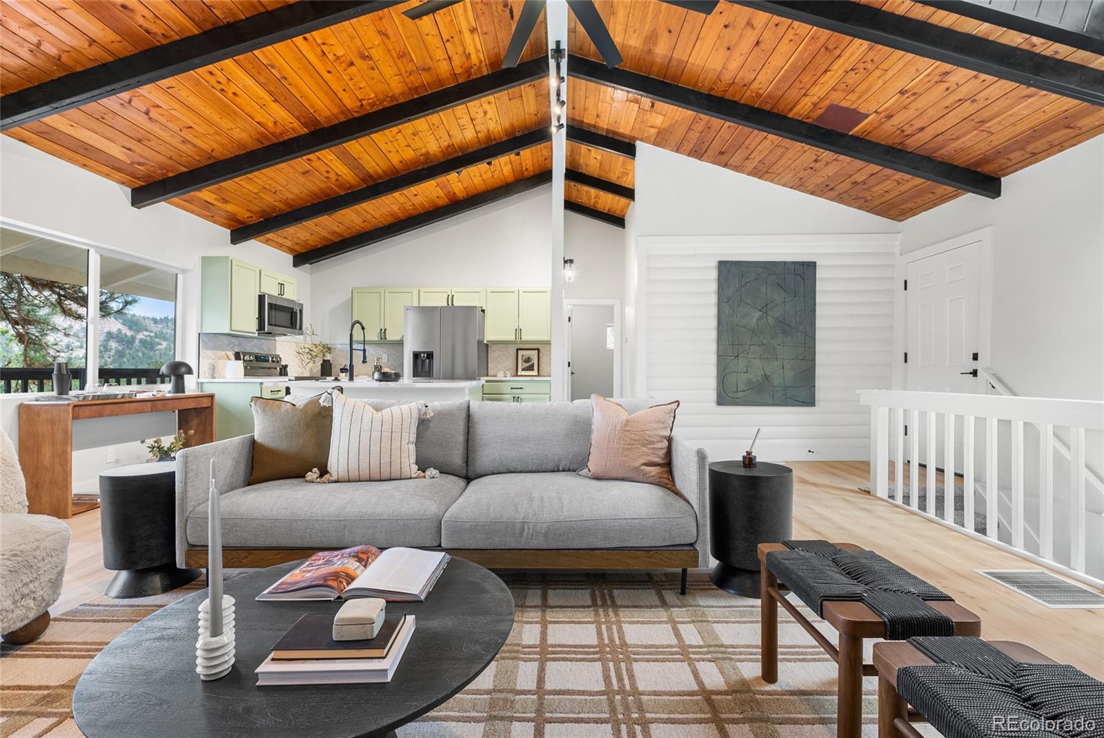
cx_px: 552
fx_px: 491
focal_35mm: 16
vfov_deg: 73.8
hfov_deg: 96.7
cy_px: 369
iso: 200
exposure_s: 1/1.25
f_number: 8
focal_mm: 16
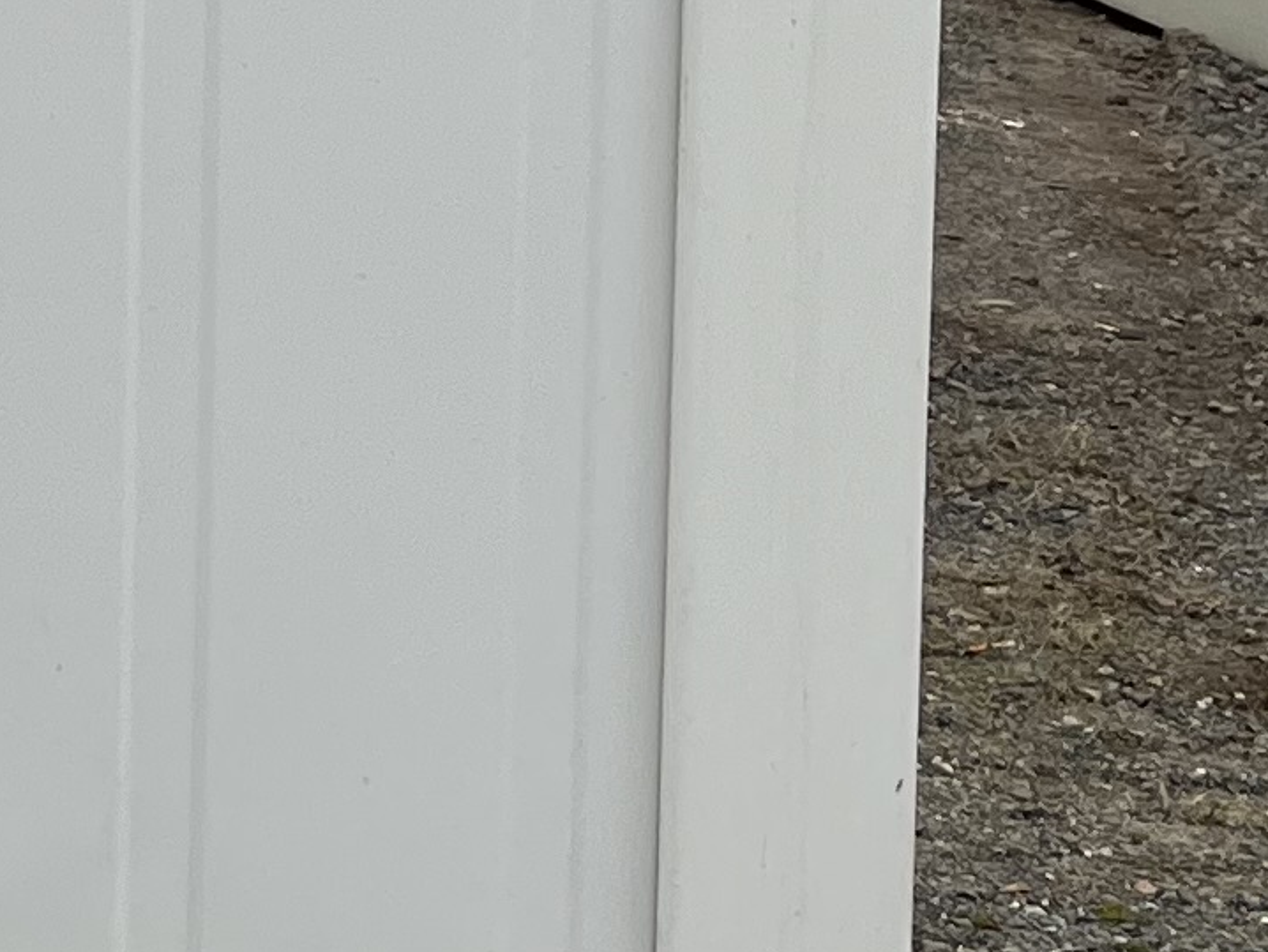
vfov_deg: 9.7
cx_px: -1056
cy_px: -706
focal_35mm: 146
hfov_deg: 12.3
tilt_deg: -3.8
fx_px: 5350
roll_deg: +0.0
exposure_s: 1/742
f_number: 1.6
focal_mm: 5.1
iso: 50
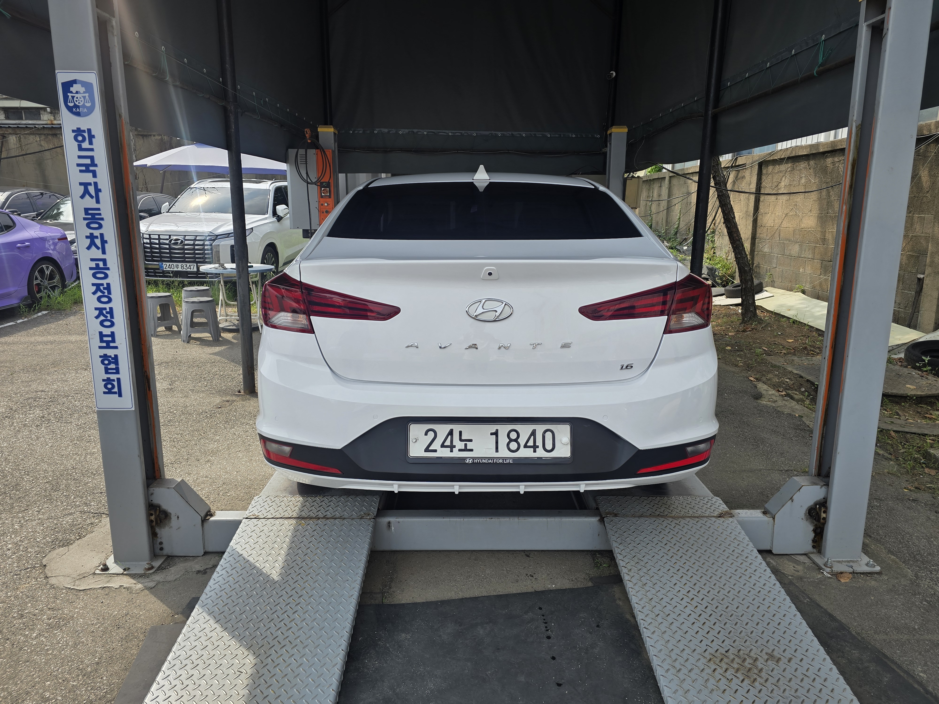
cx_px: 470
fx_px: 624
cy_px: 352
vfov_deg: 58.9
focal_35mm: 23
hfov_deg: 73.9
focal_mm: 6.3
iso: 12
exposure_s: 1/474
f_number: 1.7
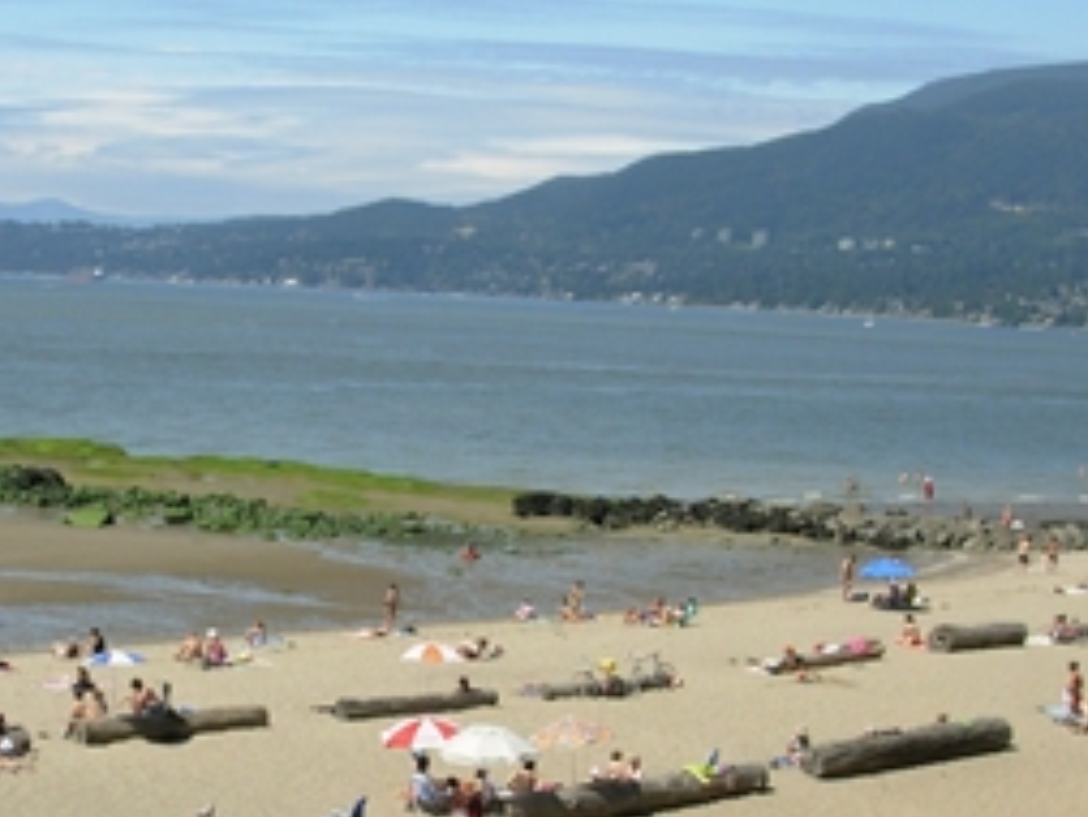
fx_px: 2264
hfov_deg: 26.8
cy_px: 559
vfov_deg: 20.4
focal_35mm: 72
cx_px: 323
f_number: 4.9
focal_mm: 6.3
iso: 50
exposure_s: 1/512
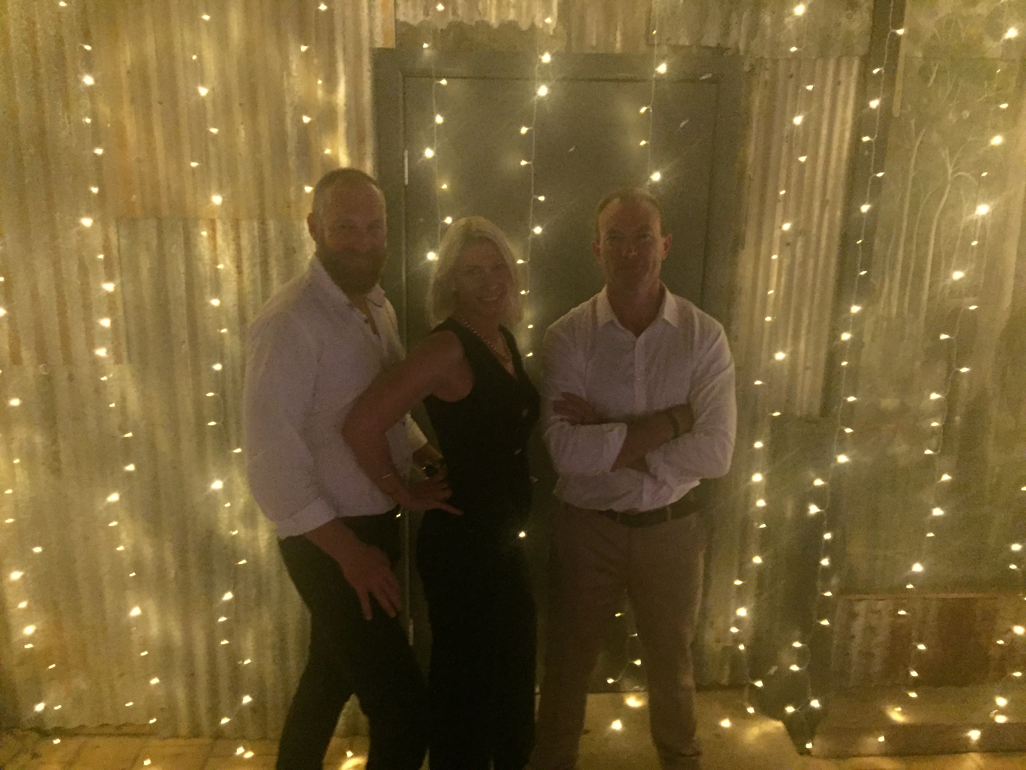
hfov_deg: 61.7
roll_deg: -2.3
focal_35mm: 29
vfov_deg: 48.2
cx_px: 513
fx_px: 860
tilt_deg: -15.1
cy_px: 385
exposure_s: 1/17
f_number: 2.2
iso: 1000
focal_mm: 4.15
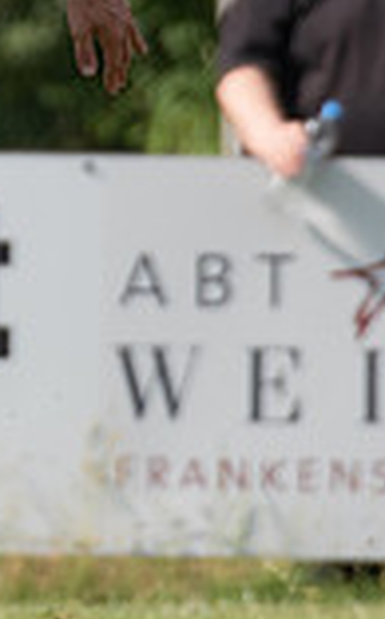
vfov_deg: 1.0
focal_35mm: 2017
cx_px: -521
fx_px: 33987
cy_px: -61
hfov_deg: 0.6
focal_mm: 350
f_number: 5.6
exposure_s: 1/1600
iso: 280
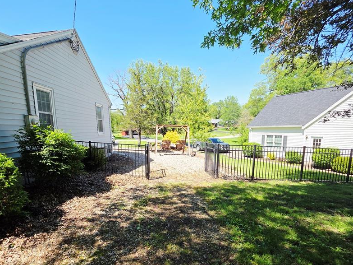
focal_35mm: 17
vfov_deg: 74.0
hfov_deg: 90.3
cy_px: 157
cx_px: 149
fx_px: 173
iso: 40
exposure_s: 1/1283
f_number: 1.9
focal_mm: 2.2
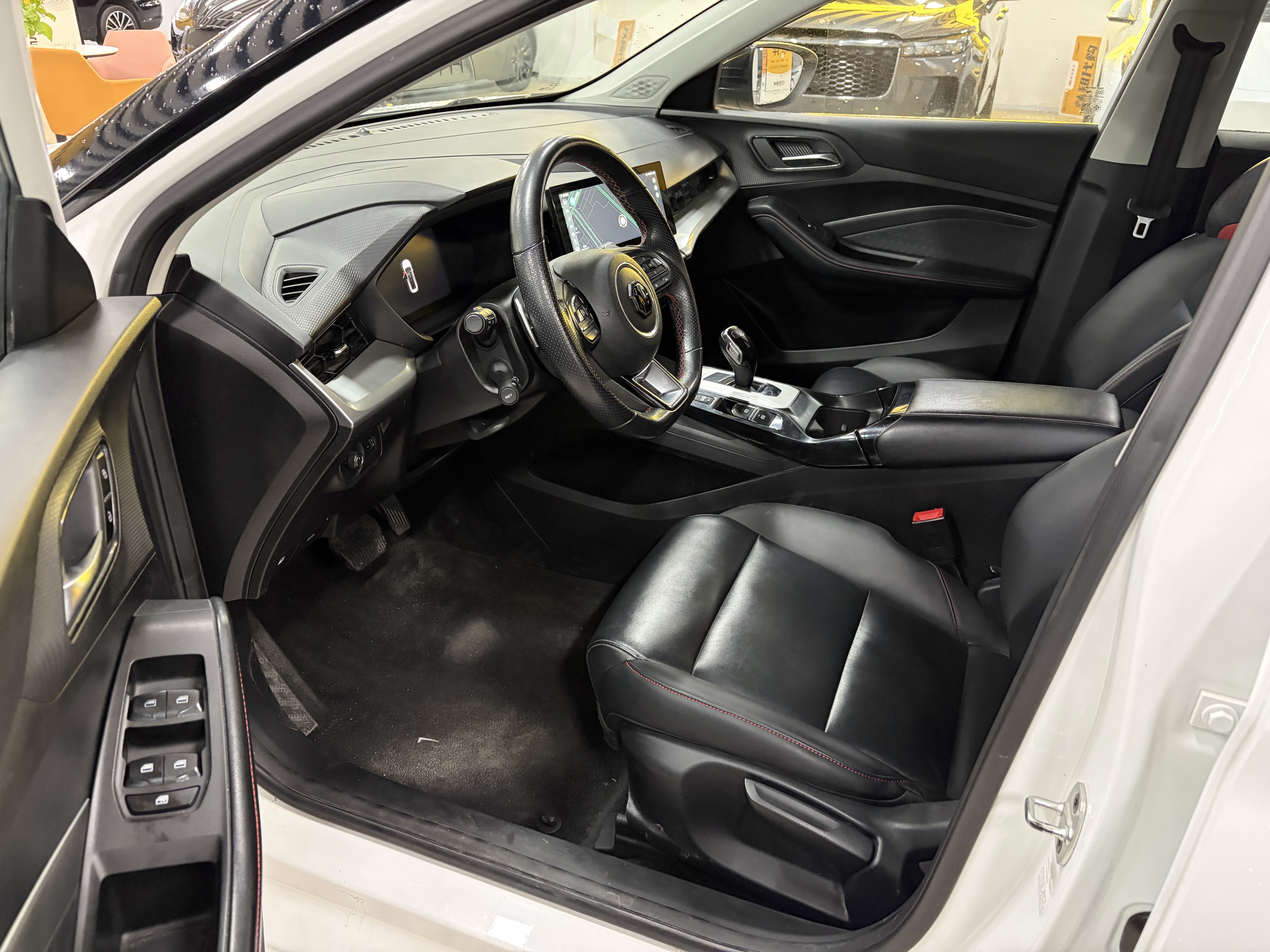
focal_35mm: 26
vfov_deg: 53.1
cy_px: 476
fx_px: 954
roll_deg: -1.6
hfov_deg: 67.3
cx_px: 635
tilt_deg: -26.8
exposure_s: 1/33
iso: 640
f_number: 1.6
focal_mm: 5.96
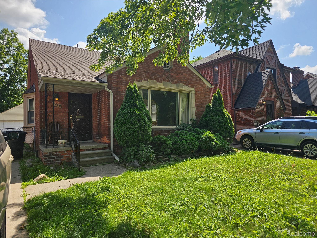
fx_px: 211
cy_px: 119
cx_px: 158
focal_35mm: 23
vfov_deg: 58.9
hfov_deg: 73.9
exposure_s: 1/503
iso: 10
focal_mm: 6.3
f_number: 1.7
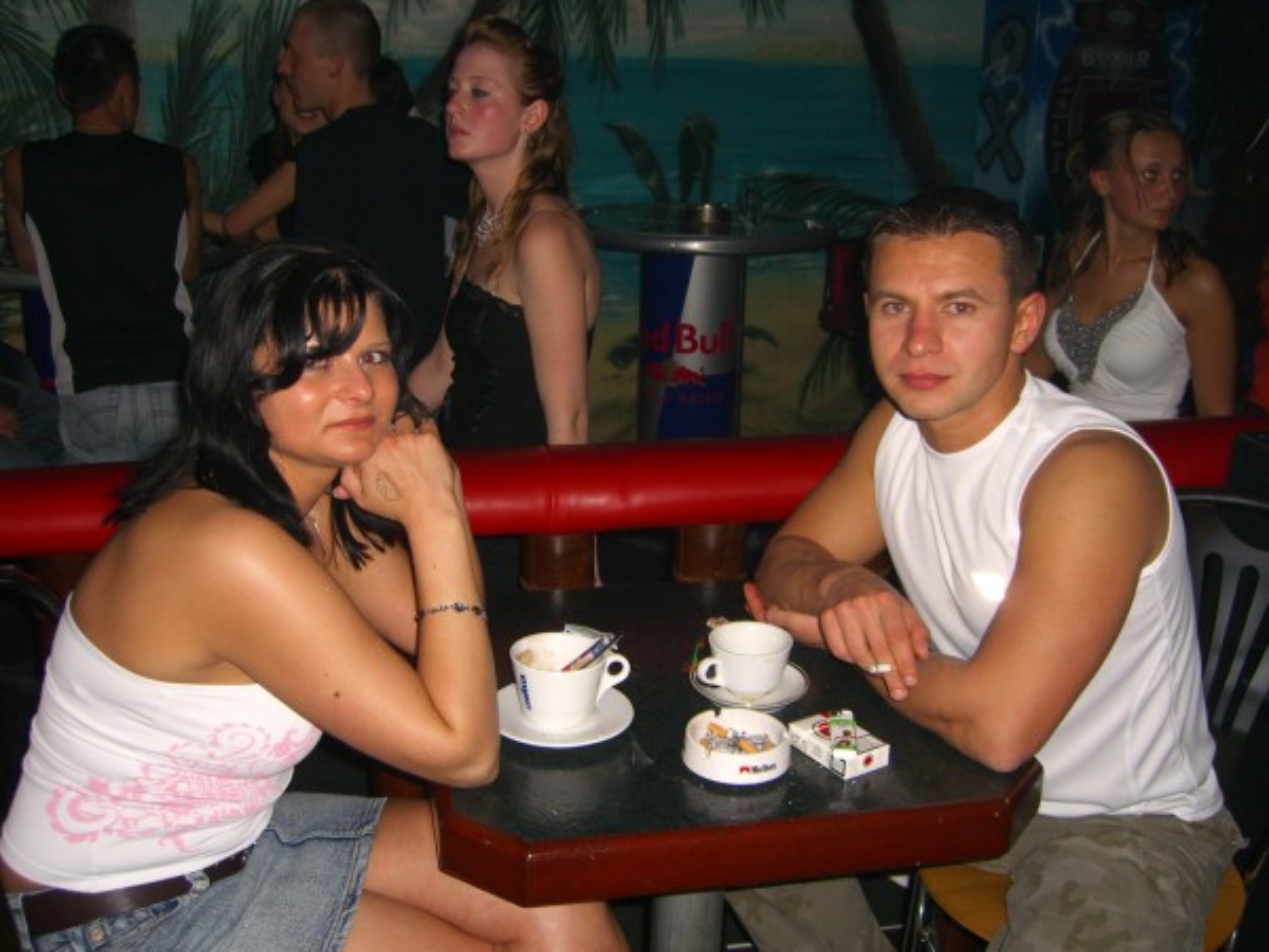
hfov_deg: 49.0
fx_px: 1393
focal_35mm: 38
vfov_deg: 37.7
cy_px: 476
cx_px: 634
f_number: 2.8
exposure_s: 1/60
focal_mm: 7.9
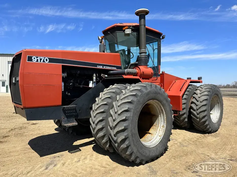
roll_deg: -0.2
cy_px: 88
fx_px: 164
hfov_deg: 71.6
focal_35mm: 24
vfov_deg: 56.8
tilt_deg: -1.5
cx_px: 118
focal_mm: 6.86
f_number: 1.78
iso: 80
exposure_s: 1/4016
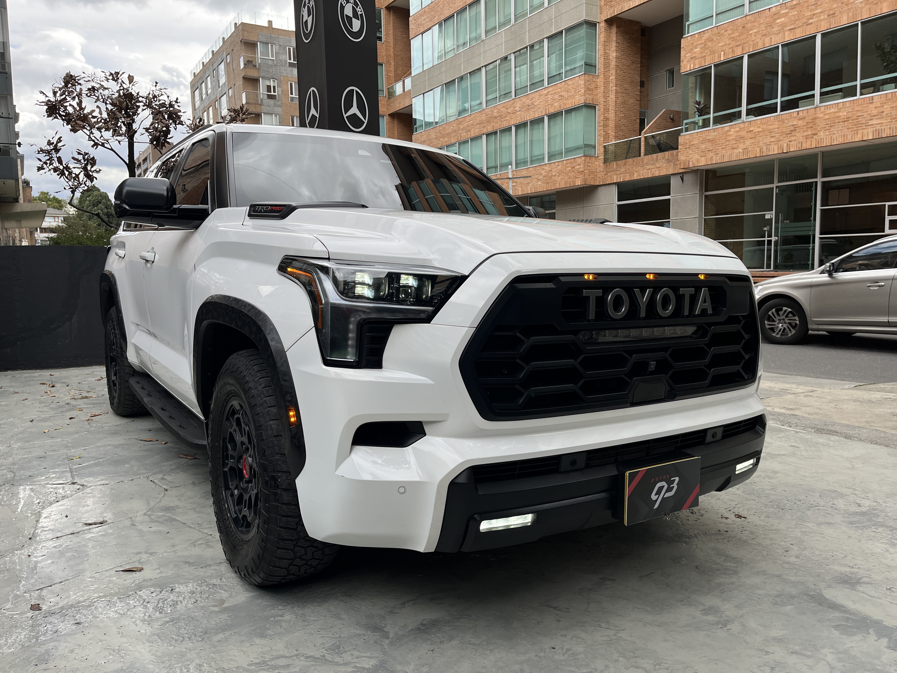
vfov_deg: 53.1
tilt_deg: -6.1
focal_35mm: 26
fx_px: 674
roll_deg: +1.4
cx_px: 448
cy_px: 336
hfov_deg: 67.3
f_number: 1.6
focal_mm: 5.1
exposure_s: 1/1086
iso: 50
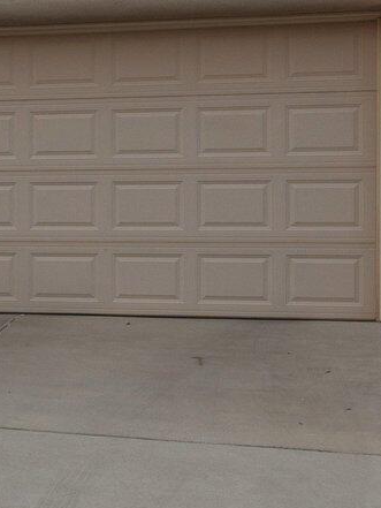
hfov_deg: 11.4
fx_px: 1702
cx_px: -412
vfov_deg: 17.0
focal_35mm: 116
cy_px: 215
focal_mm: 26
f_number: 9
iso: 400
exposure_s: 1/3
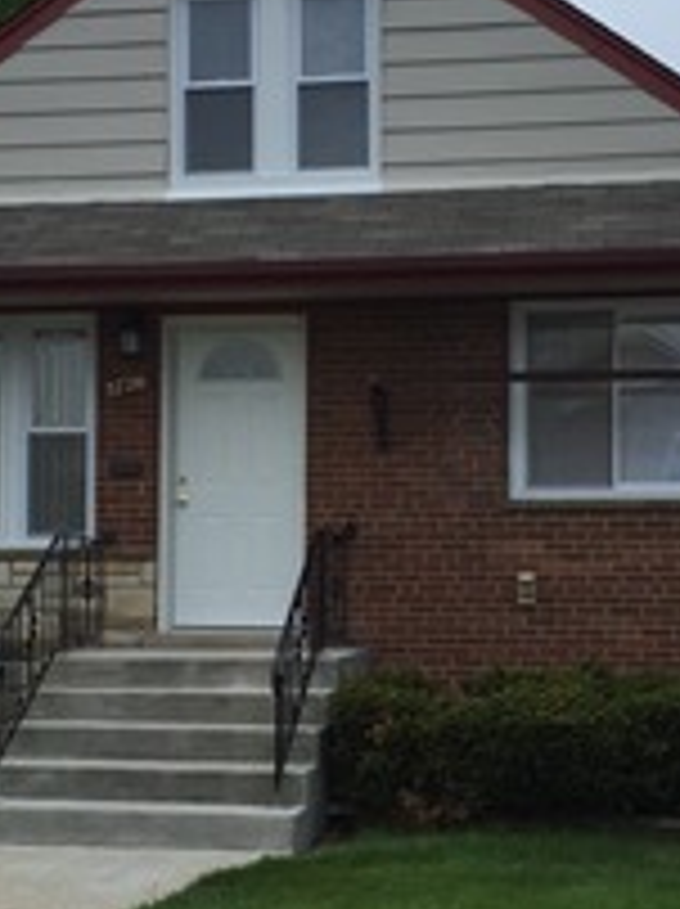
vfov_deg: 28.2
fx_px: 1811
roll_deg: +0.0
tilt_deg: +3.0
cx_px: 338
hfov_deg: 21.3
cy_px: 504
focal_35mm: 69
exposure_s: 1/120
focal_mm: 4.15
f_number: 2.2
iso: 50
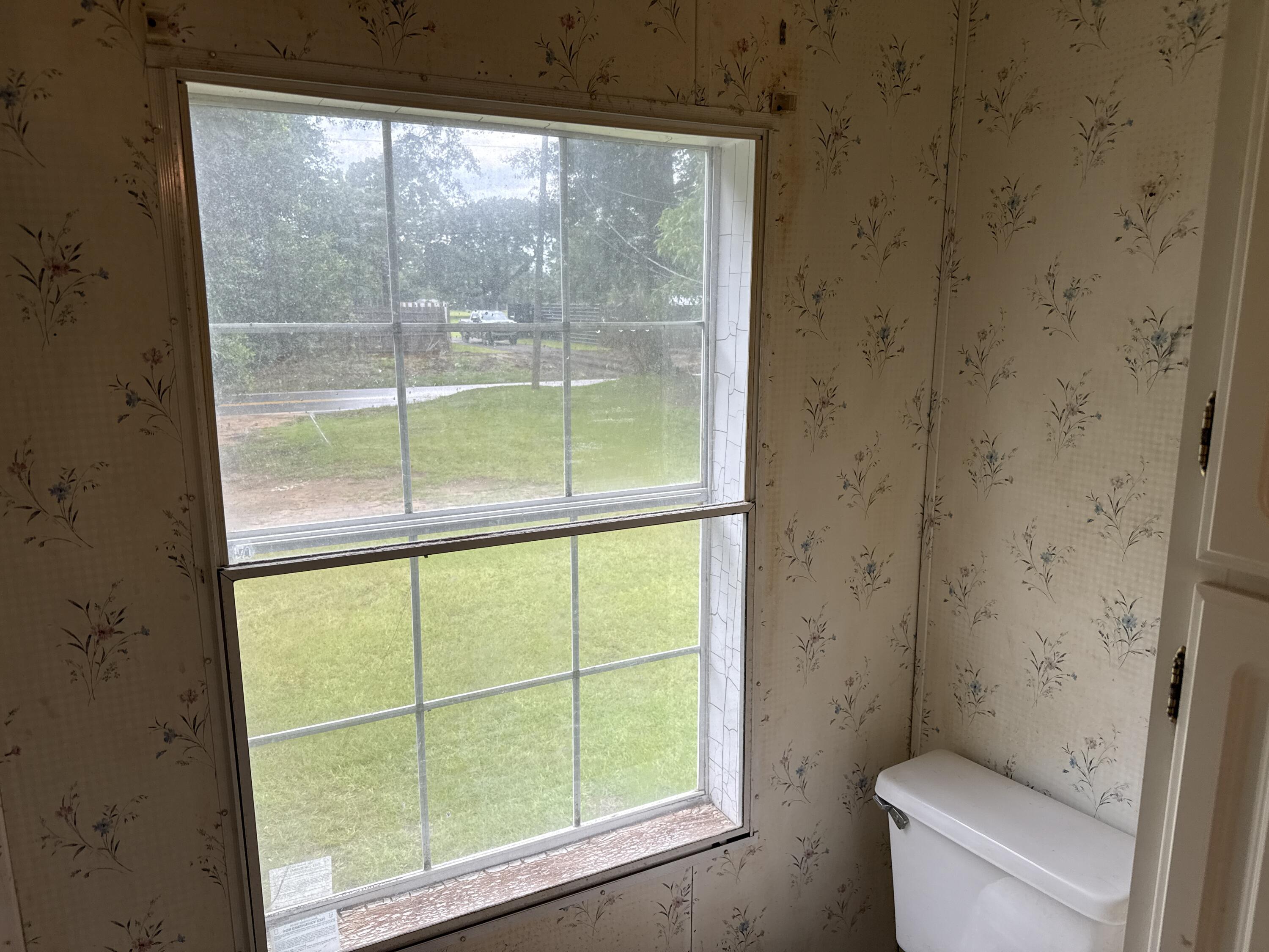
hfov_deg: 71.6
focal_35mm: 24
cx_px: 634
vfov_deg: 56.8
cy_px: 476
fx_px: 880
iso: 64
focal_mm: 6.76
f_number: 1.78
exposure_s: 1/234
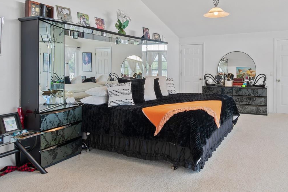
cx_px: 192
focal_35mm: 24
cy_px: 68
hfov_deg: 71.6
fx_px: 192
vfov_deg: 52.3
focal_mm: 10
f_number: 9
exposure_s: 1/2.5
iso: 250
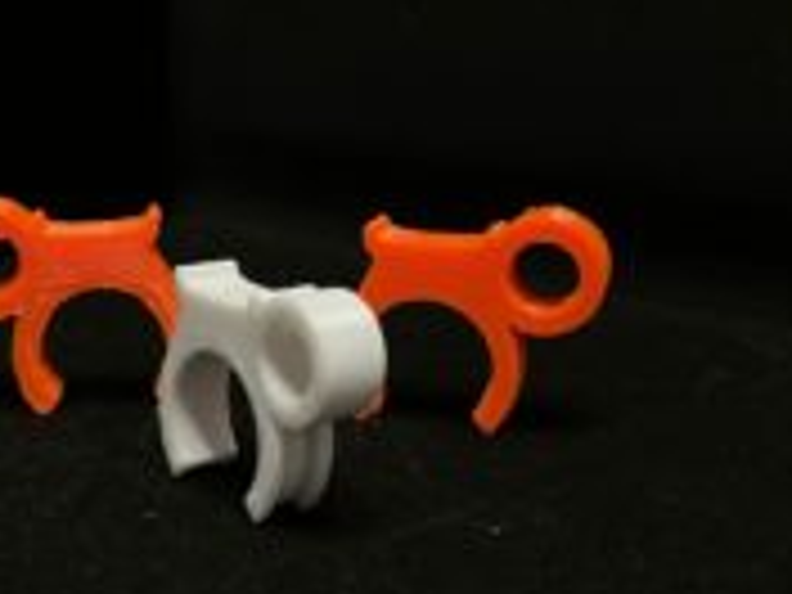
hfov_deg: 32.4
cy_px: 292
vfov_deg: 24.8
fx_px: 1350
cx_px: 248
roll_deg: +0.7
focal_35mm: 59
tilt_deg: -12.1
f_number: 1.6
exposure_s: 1/51
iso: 250
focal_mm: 4.2
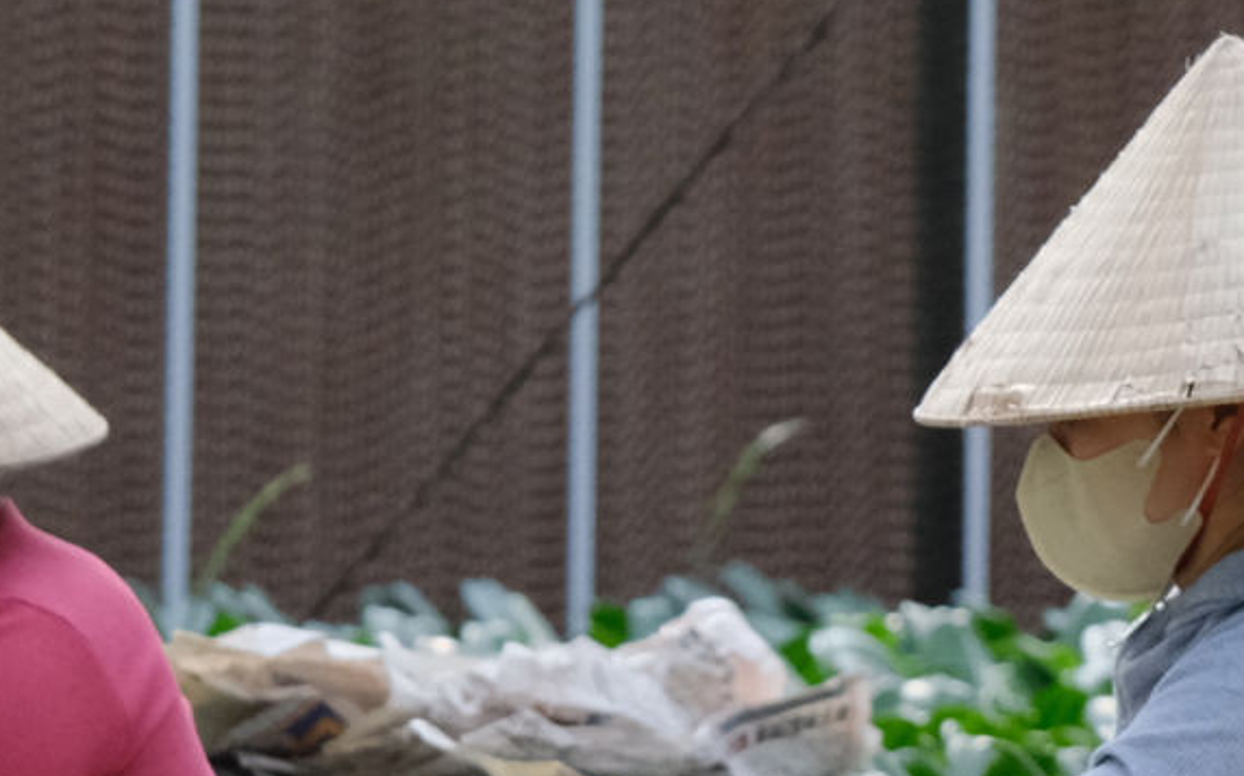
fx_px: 14471
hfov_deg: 4.9
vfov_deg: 3.1
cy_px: 462
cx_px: 385
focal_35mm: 427
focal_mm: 78.1
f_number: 4.5
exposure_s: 1/320
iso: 2000
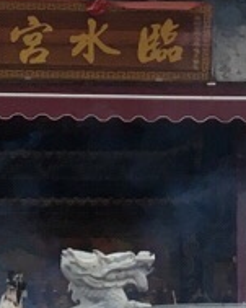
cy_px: 92
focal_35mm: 225
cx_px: 186
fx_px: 2049
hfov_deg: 6.9
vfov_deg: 8.6
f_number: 2.2
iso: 25
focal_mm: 4.15
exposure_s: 1/33
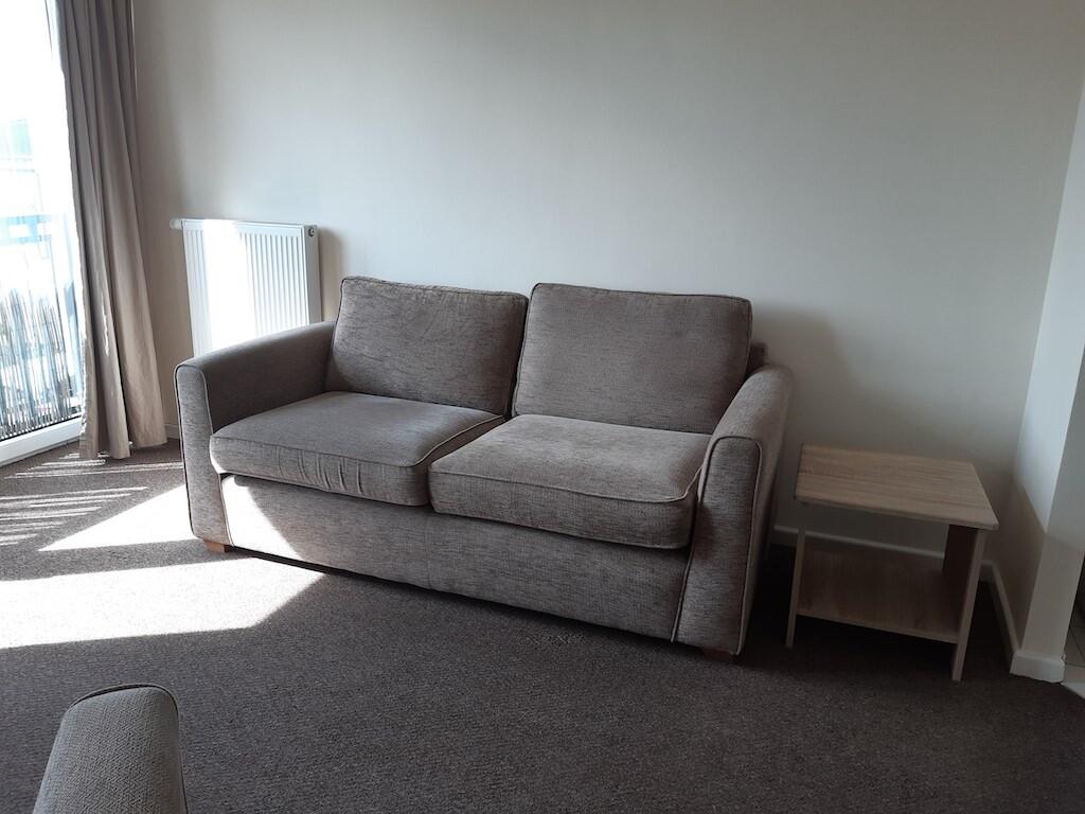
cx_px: 542
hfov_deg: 67.3
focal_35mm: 26
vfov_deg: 53.1
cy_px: 407
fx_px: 815
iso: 40
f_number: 1.7
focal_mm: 3.92
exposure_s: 1/127
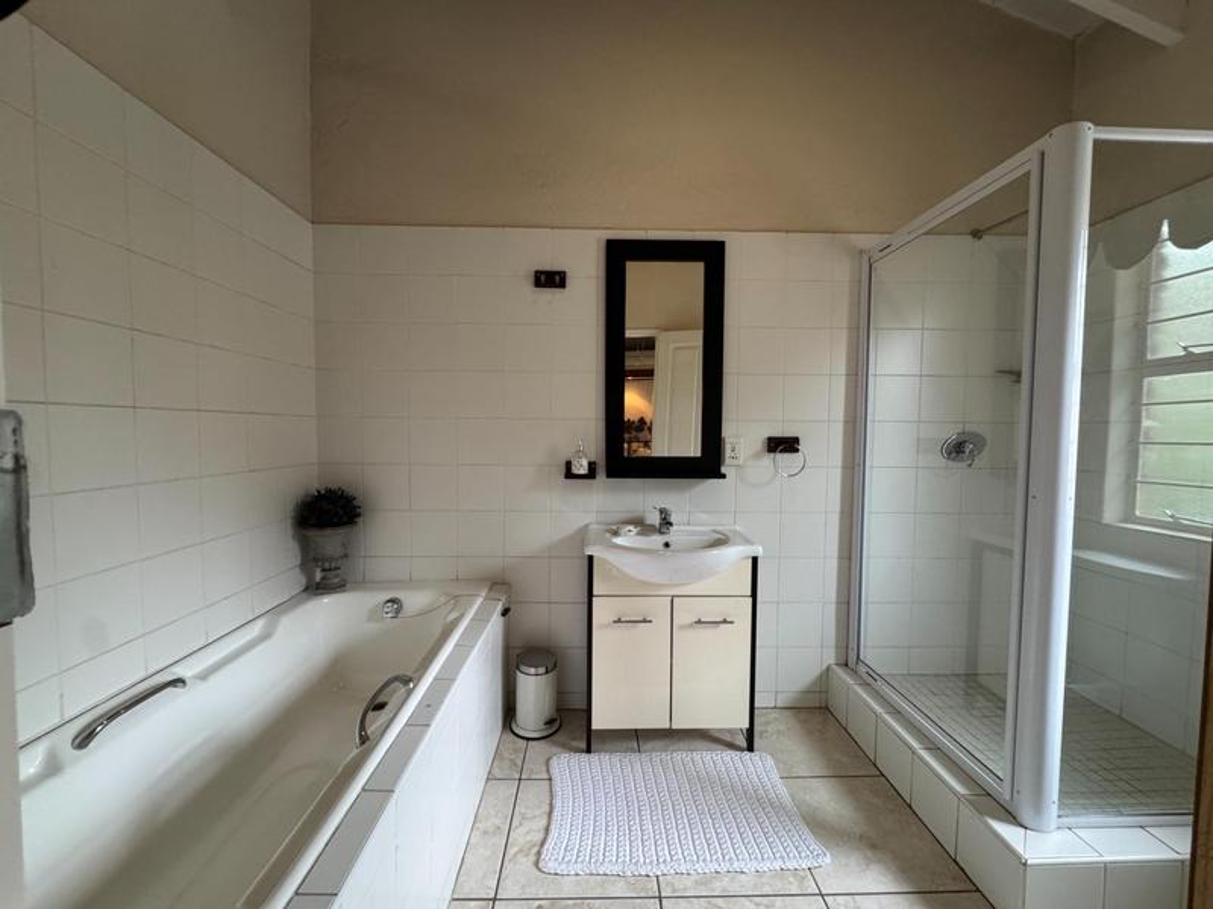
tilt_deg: -2.2
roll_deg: -0.9
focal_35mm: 14
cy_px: 454
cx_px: 606
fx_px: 491
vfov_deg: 85.7
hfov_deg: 102.1
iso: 250
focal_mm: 2.22
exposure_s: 1/50
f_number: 2.2
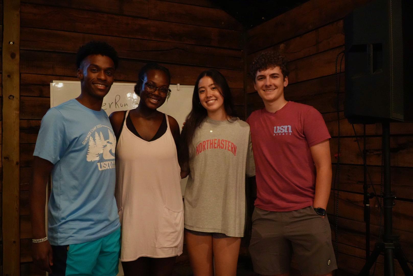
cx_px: 206
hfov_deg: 57.2
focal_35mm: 33
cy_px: 138
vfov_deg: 40.0
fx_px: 379
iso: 5000
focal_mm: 22
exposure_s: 1/100
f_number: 4.5
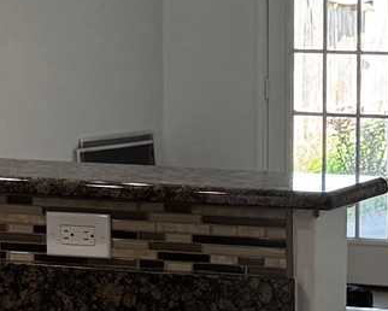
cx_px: 404
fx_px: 1712
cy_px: 177
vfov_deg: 10.4
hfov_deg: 12.7
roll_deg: -0.4
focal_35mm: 149
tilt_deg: -5.9
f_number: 1.78
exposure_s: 1/120
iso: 100
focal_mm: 6.76
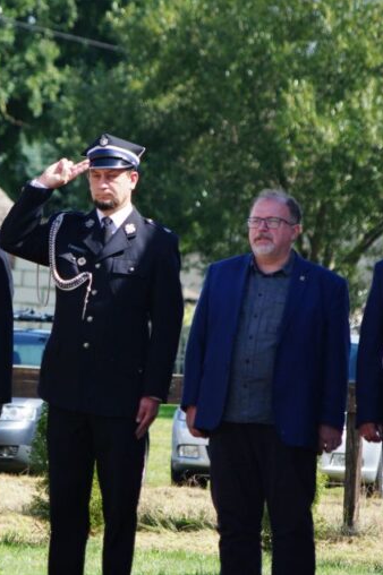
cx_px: 95
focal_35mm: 340
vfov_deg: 6.1
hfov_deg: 4.0
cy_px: 288
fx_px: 5433
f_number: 5.6
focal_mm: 150
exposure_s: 1/350
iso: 200
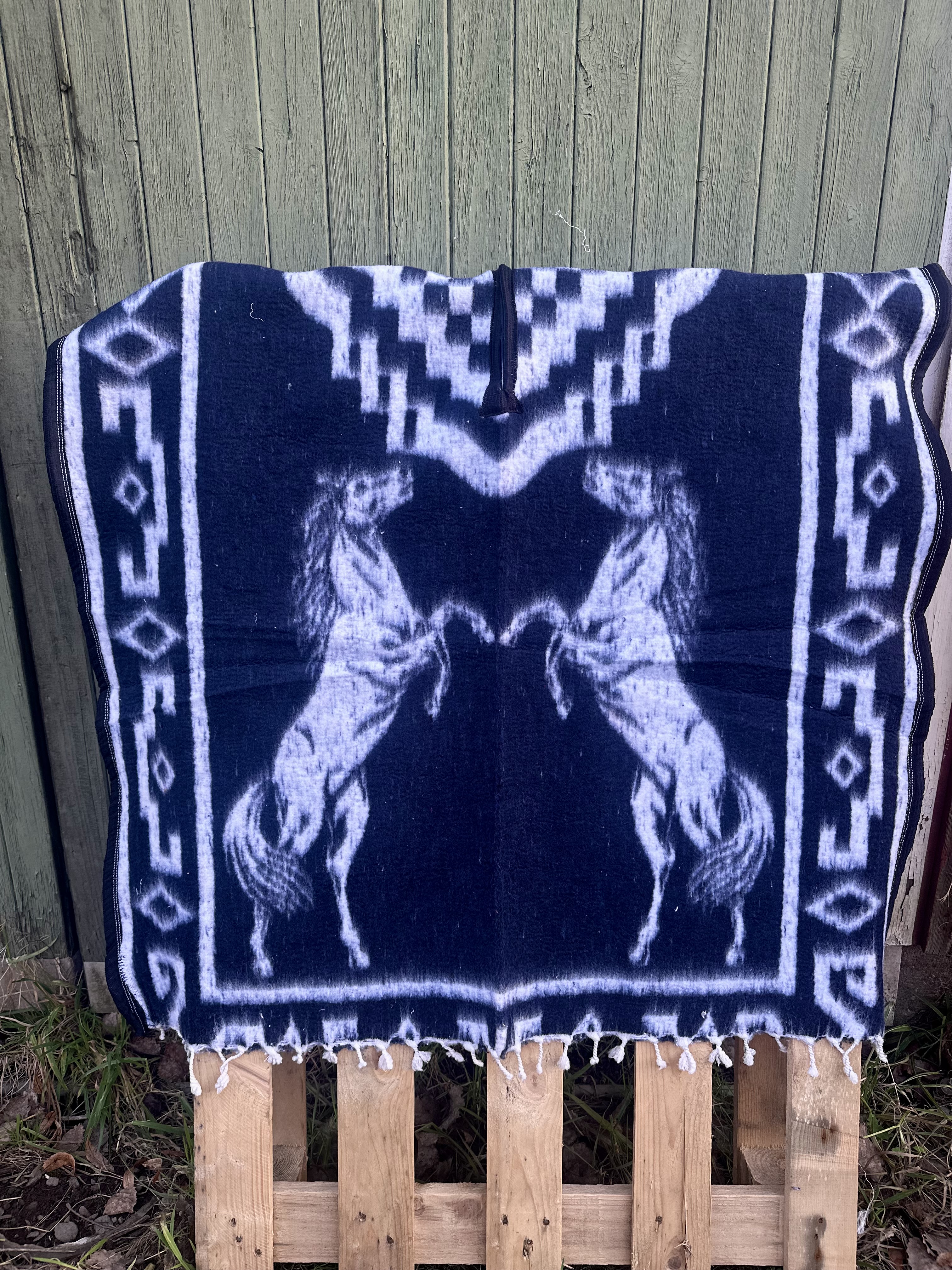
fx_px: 880
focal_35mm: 24
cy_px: 635
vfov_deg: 71.6
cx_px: 476
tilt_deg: -17.7
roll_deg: +0.1
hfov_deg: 56.8
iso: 125
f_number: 1.78
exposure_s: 1/121
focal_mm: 6.86
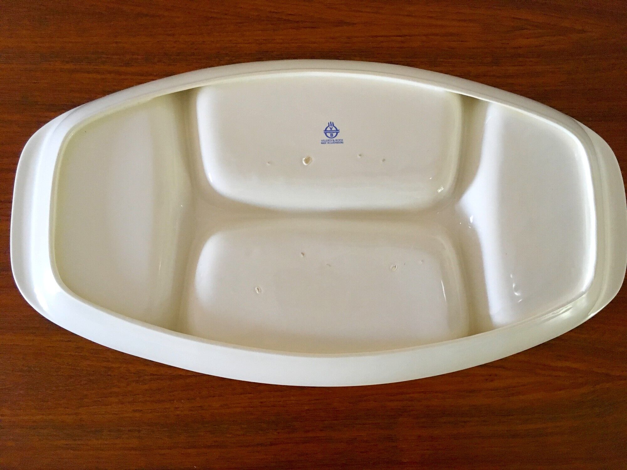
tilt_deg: -83.6
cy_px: 235
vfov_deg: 48.2
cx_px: 314
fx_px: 525
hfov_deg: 61.7
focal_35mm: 29
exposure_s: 1/25
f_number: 2.2
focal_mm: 4.15
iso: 200
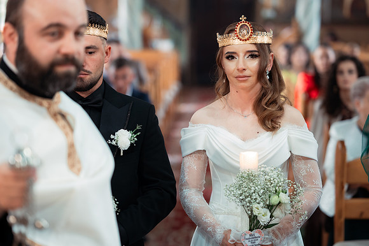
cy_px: 123
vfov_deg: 16.1
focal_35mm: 85
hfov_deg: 23.9
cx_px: 184
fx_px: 871
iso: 1600
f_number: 2.2
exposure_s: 1/320
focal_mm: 85
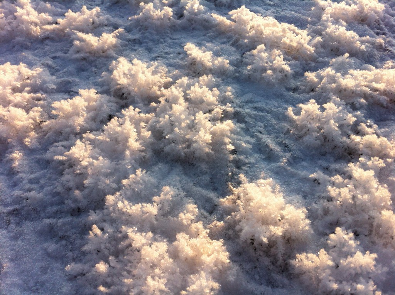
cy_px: 148
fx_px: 399
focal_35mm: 35
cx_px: 198
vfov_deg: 40.6
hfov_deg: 52.7
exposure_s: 1/702
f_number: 2.8
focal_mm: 3.85
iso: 80
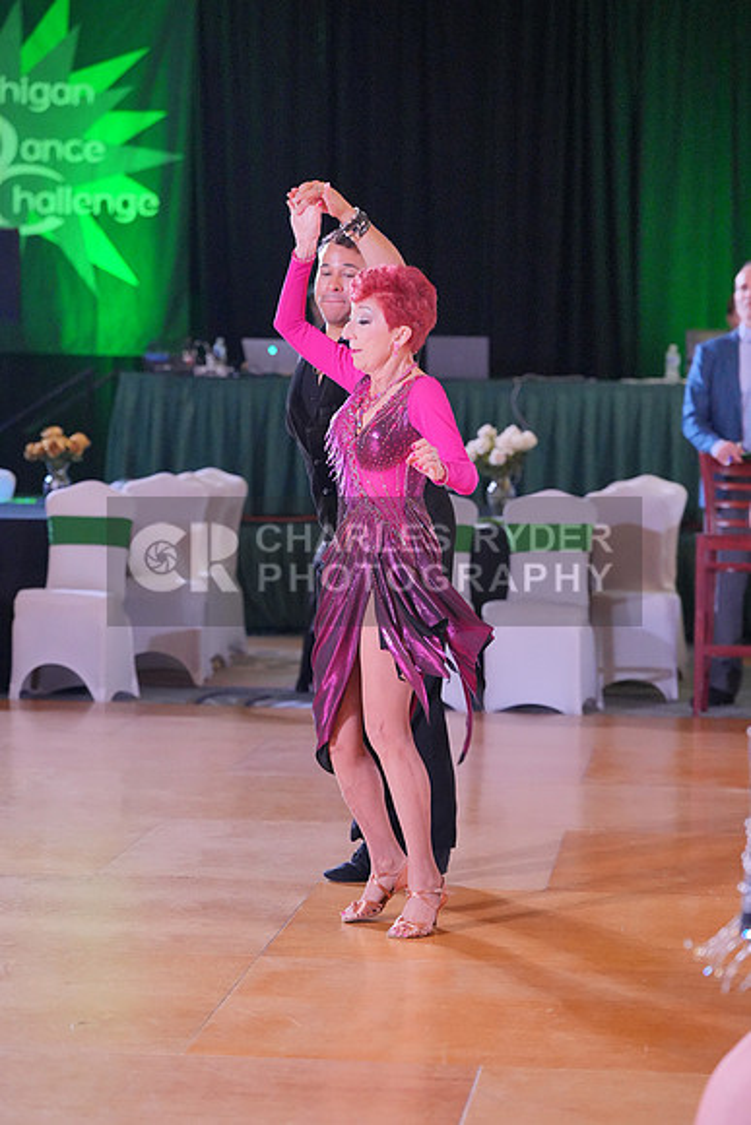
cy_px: 562
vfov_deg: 18.9
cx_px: 376
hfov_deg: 12.7
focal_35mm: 108
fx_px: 3377
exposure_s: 1/500
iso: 8000
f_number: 3.5
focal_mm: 108
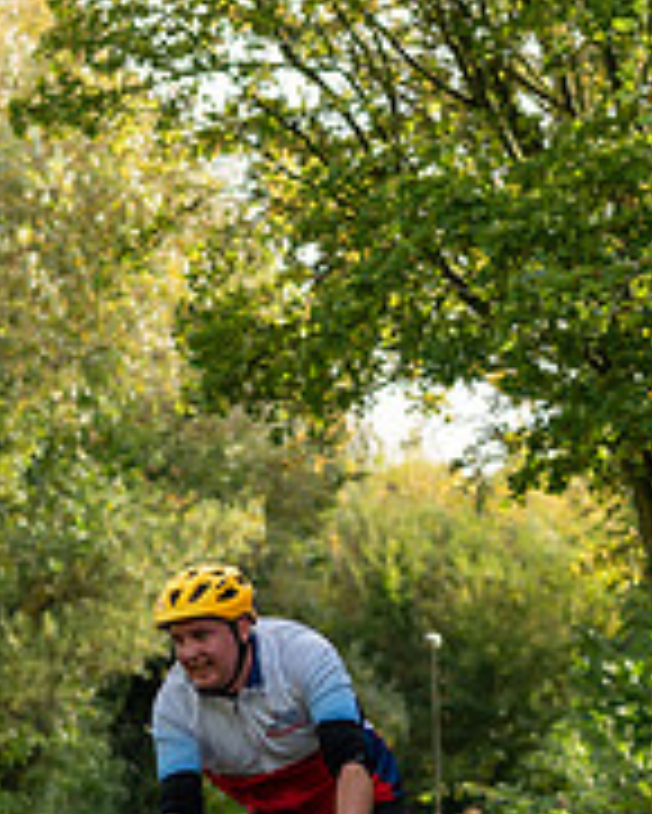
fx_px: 5085
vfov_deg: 9.1
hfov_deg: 7.3
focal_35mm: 211
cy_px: 758
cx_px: 216
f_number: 3.2
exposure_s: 1/640
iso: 200
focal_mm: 70
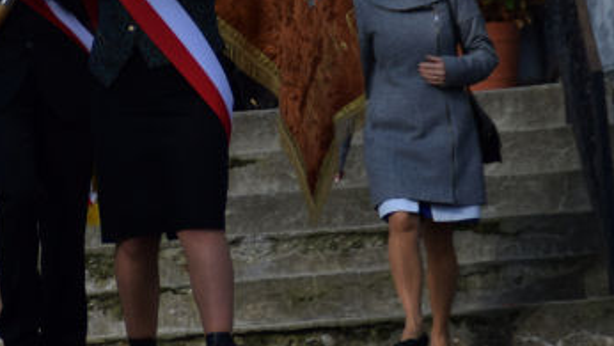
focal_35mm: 490
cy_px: -2
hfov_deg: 4.4
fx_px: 7981
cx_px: 94
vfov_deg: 2.5
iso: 400
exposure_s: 1/1250
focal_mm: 120
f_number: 6
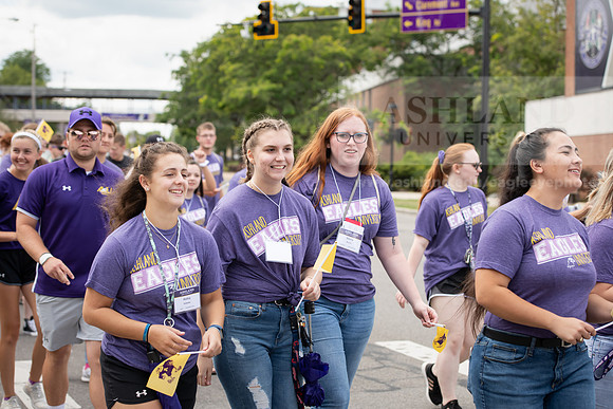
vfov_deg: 13.7
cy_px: 204
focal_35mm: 100
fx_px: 1703
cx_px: 306
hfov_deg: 20.4
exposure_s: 1/640
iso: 320
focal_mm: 100
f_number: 5
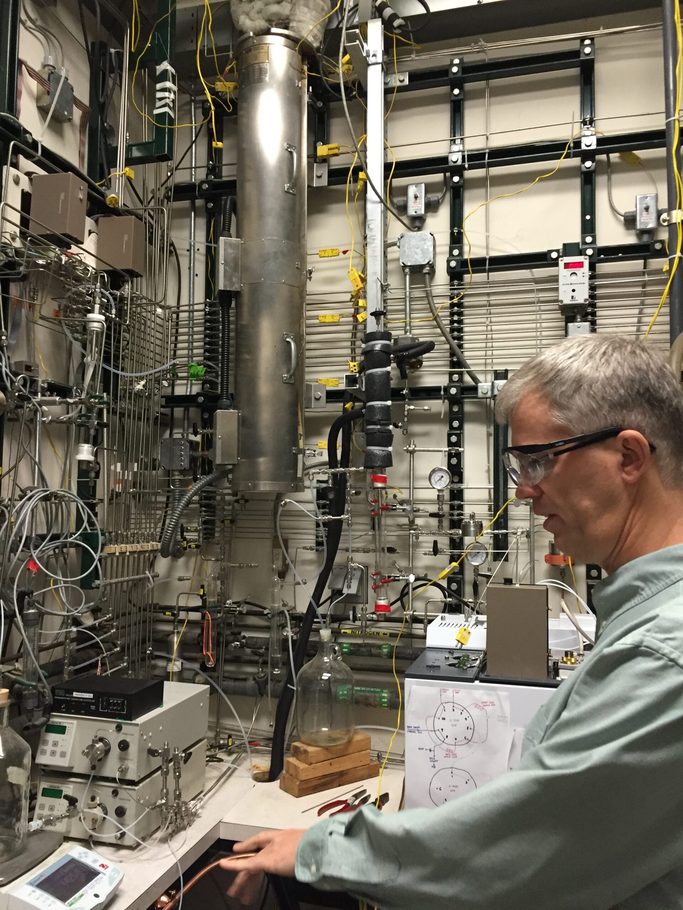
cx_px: 342
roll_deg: -0.7
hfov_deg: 48.2
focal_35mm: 29
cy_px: 455
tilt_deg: +4.5
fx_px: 763
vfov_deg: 61.7
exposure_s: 1/30
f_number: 2.2
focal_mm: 4.15
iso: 125
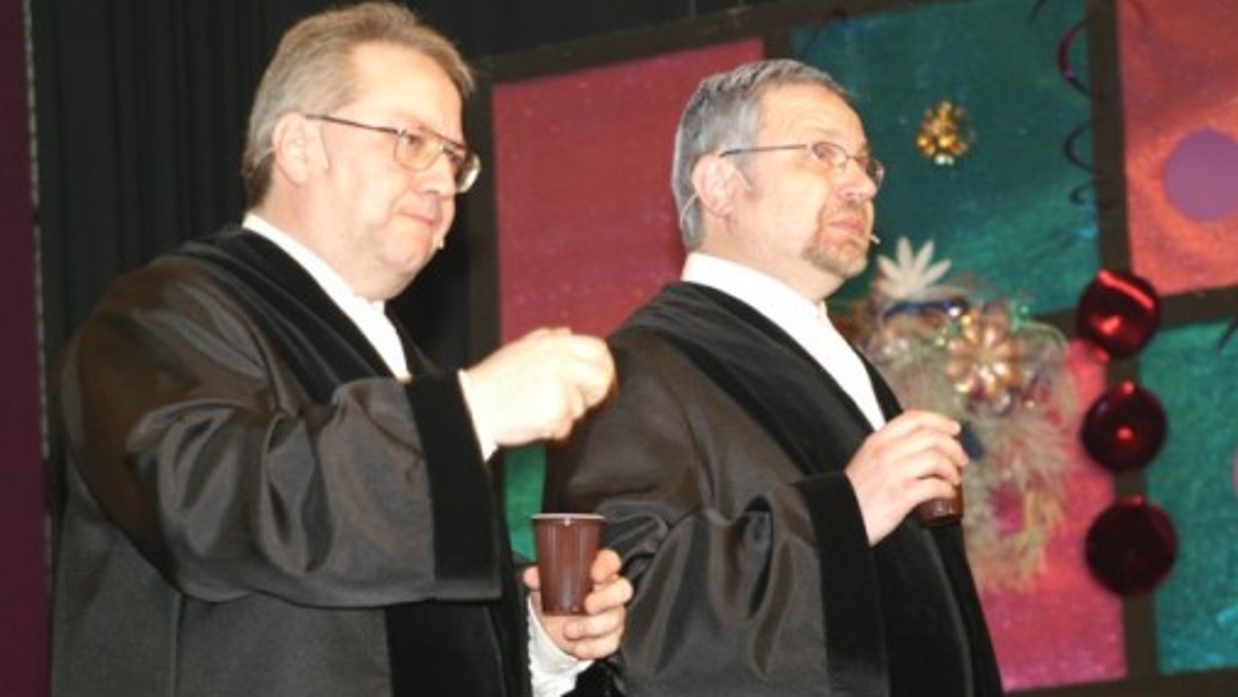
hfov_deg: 16.0
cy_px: 378
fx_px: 4418
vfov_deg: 9.0
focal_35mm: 135
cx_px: 617
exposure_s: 1/60
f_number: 5.6
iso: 400
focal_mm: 85
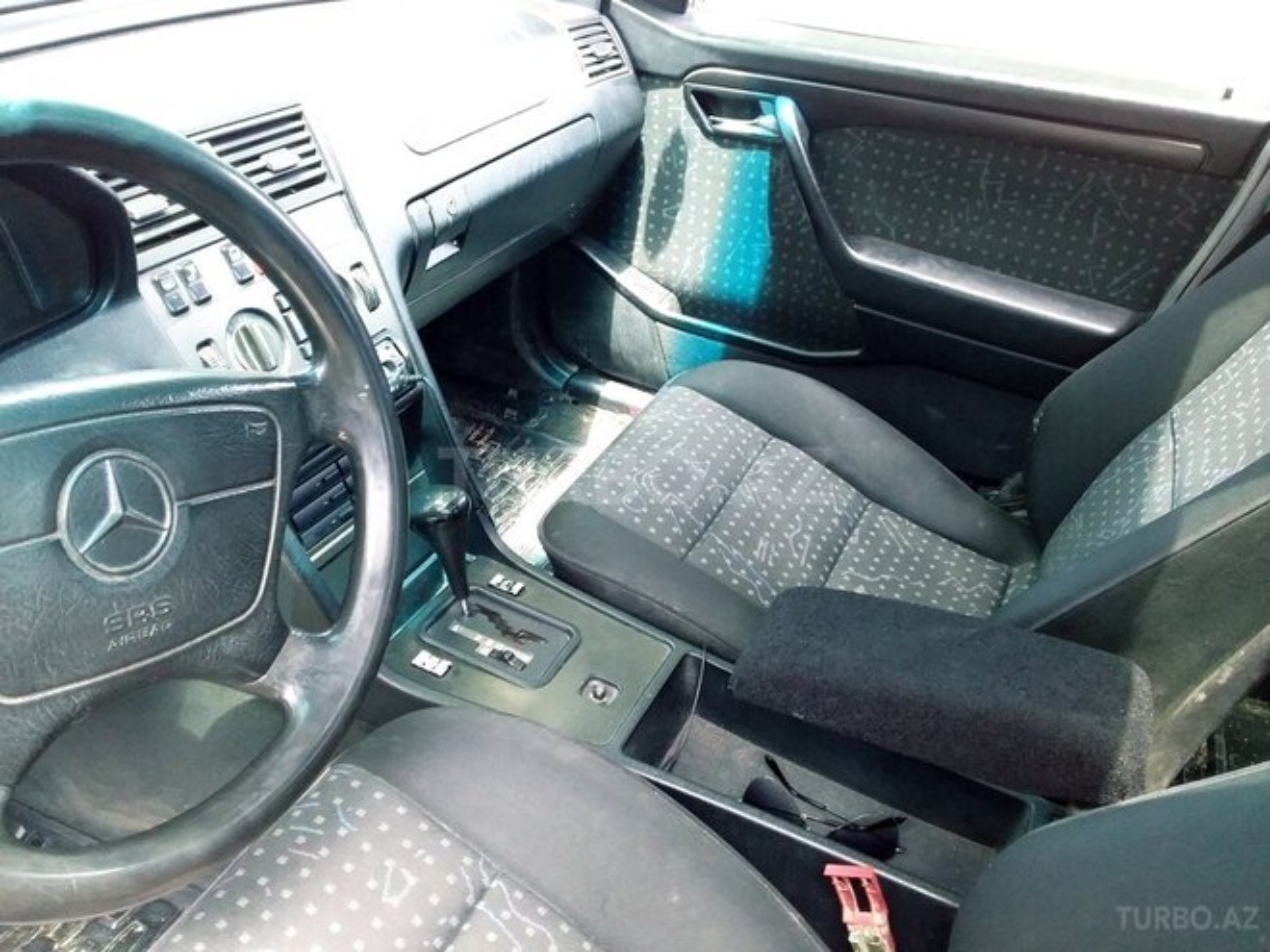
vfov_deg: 45.4
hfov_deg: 58.4
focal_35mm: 31
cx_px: 635
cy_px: 476
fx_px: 1137
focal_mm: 3.3
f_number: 2.2
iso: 80
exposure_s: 1/50
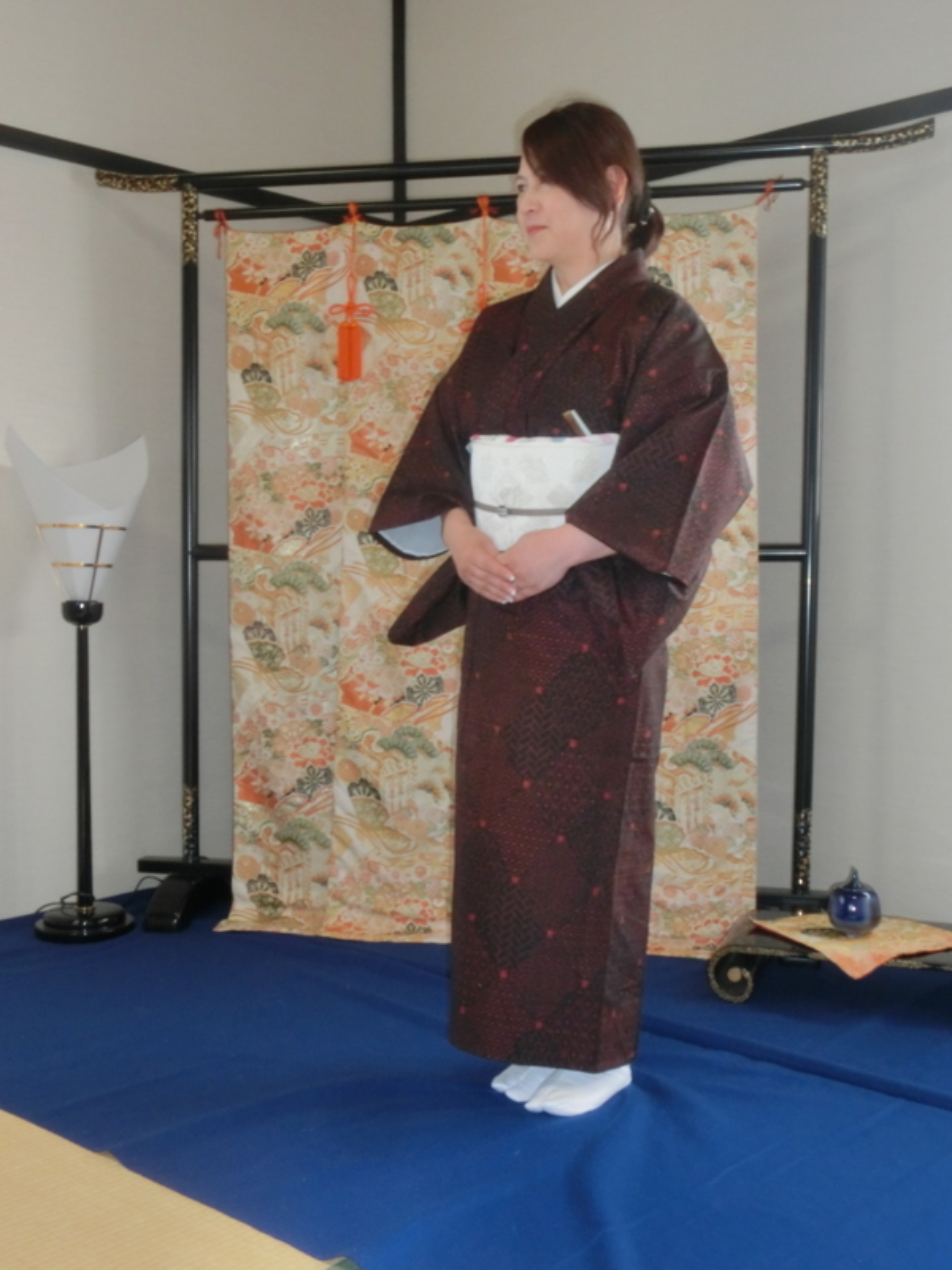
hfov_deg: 37.7
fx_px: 1393
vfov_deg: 49.0
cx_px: 476
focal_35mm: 38
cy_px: 635
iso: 400
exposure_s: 1/50
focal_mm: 6.67
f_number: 3.9
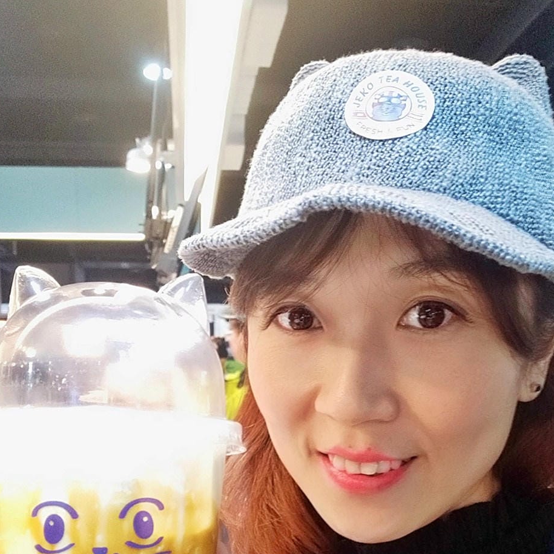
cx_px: 299
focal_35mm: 34
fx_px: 616
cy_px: 455
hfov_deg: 48.4
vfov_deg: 45.6
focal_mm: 3.86
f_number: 2
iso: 400
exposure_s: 1/30
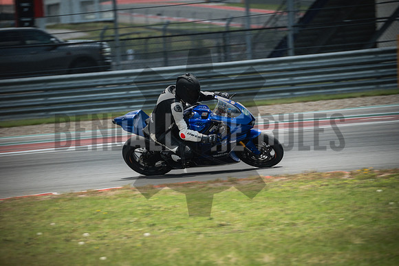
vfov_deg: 4.3
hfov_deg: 6.5
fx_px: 3514
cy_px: 133
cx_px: 200
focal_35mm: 317
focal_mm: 211
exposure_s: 1/500
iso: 250
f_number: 5
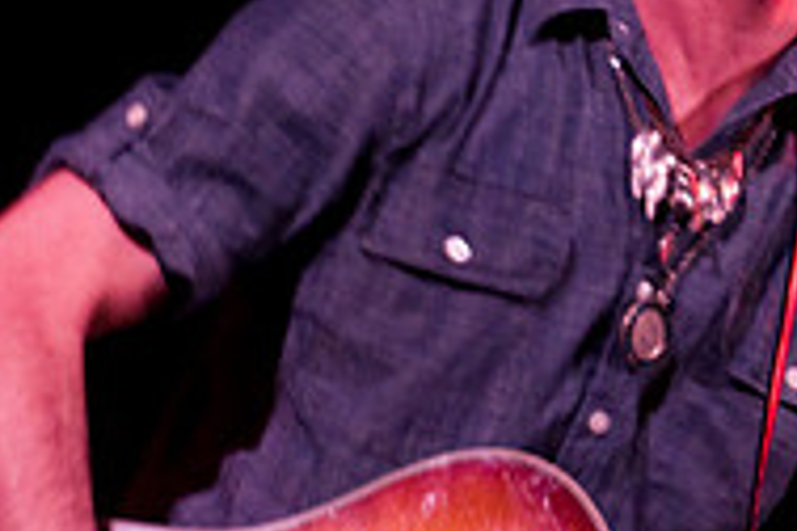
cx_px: 633
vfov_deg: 6.0
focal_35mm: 230
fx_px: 5092
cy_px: 230
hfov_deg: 8.9
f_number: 1.8
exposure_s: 1/60
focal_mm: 50
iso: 1250
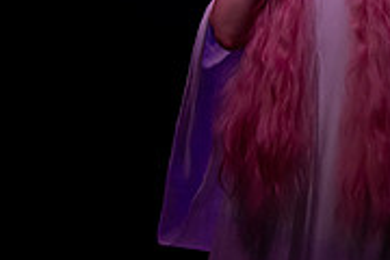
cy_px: -128
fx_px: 1744
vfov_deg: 8.3
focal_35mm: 161
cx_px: 540
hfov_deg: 12.3
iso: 6400
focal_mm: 48
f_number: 8
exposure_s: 1/80
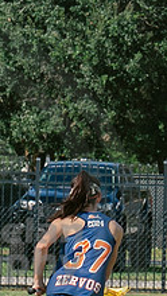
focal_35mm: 622
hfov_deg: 2.0
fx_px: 4889
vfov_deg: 3.5
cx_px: 124
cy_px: 331
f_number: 5.6
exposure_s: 1/1000
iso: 250
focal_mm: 70
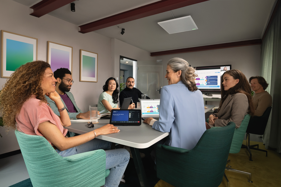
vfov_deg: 61.9
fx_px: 156
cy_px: 94
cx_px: 140
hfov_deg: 84.0
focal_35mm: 20
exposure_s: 1/40
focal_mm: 20
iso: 2000
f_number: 10
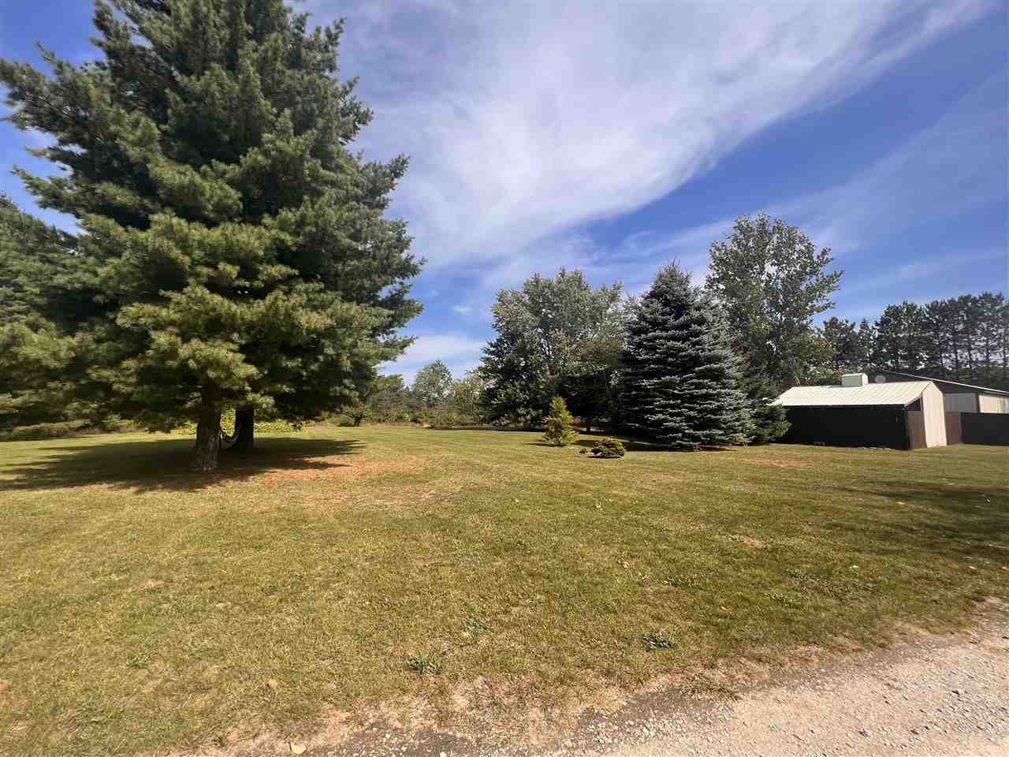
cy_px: 378
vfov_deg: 89.9
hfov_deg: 106.2
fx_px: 379
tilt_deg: +5.0
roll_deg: -0.2
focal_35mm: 13
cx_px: 504
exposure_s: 1/1054
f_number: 1.8
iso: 32
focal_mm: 1.57
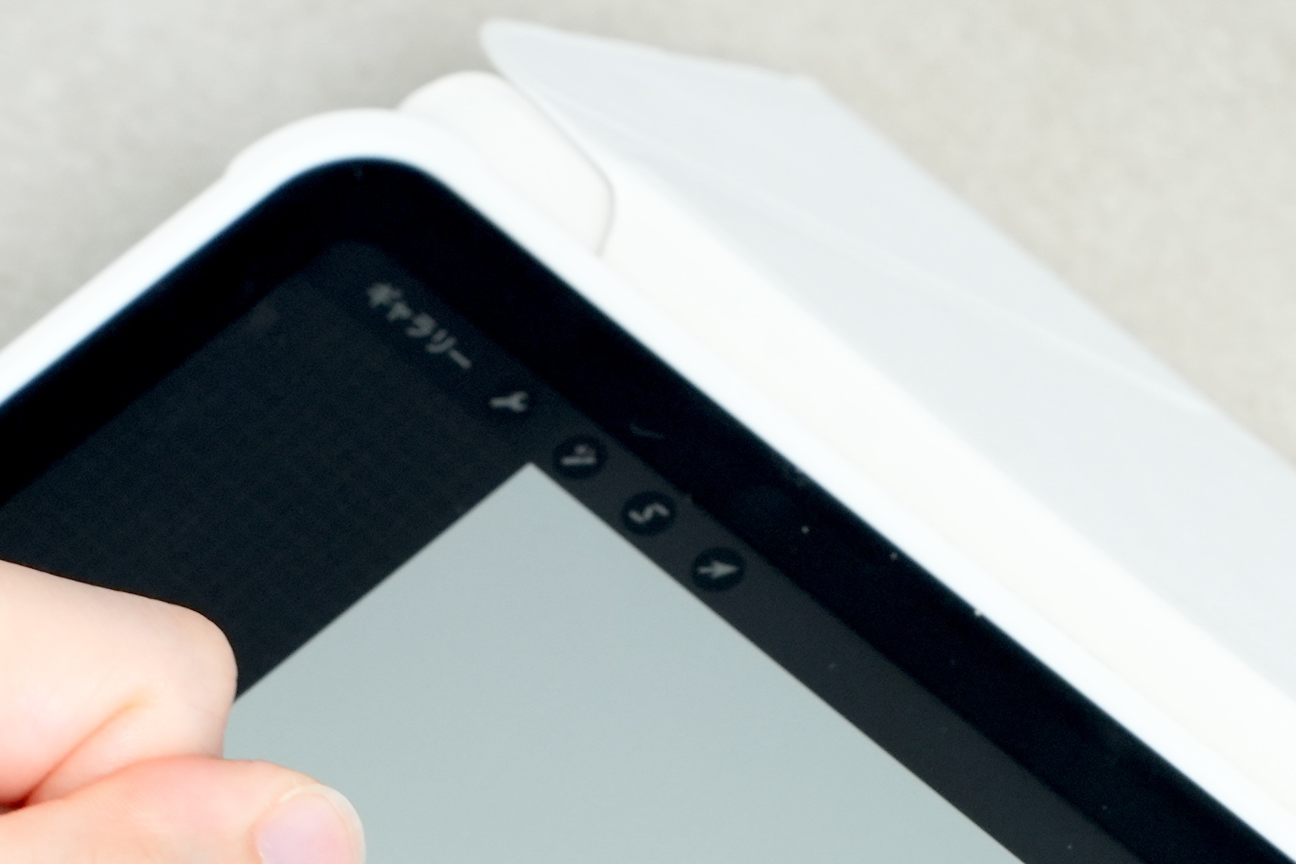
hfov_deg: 7.5
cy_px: 1578
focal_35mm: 276
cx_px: 748
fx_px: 9936
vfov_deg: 4.9
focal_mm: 74
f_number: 7.1
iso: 500
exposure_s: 1/80
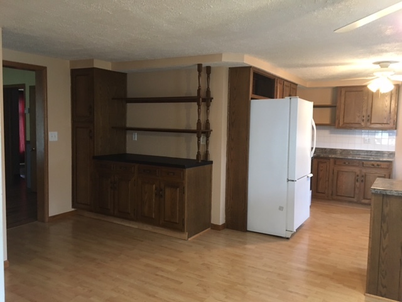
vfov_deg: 48.2
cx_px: 201
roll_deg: -1.7
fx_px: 337
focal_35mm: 29
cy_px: 151
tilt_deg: -4.8
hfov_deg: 61.7
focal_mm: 4.15
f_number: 2.2
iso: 200
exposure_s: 1/24
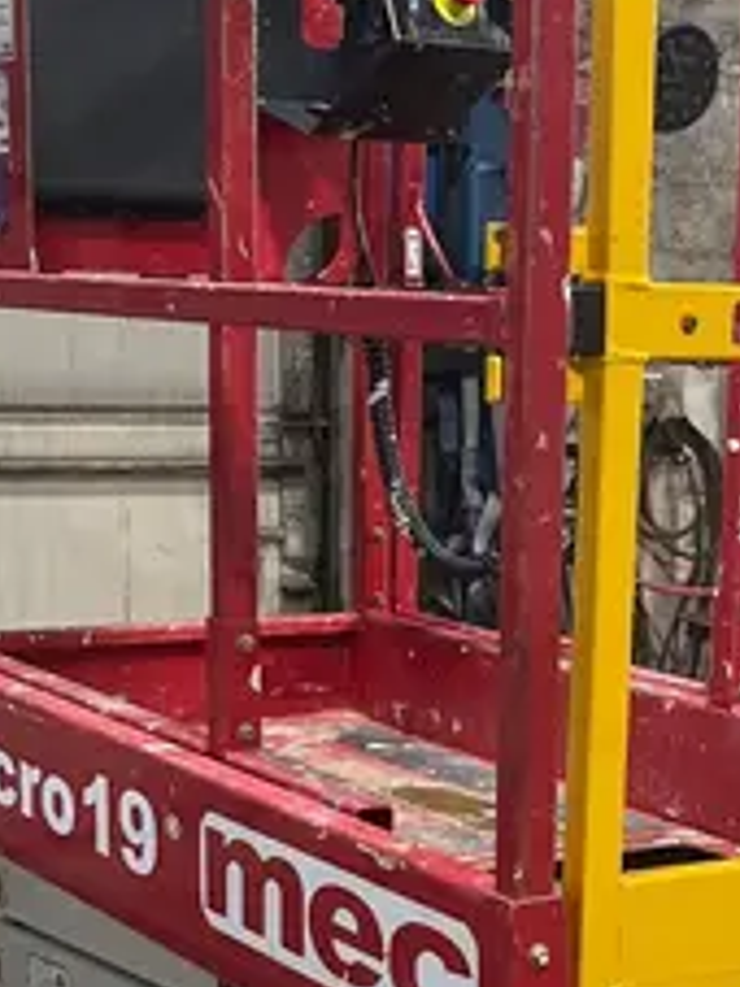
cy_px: 867
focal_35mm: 84
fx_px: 2397
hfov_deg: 17.4
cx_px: 562
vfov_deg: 22.8
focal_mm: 5.1
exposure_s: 1/60
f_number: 1.6
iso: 320
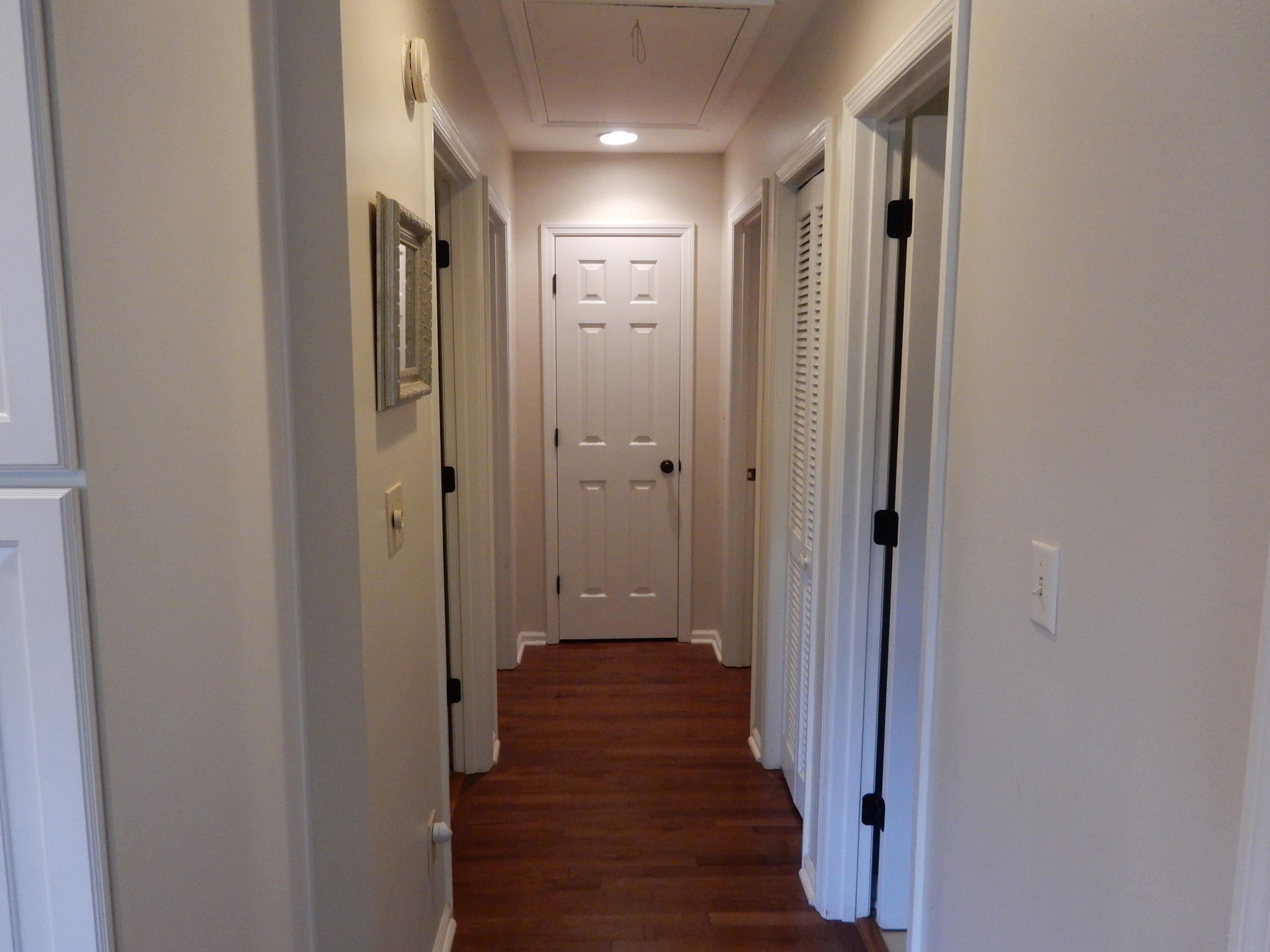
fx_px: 917
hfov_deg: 69.4
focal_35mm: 25
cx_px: 635
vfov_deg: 54.9
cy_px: 476
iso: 400
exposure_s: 1/40
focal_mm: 4.5
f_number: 3.7
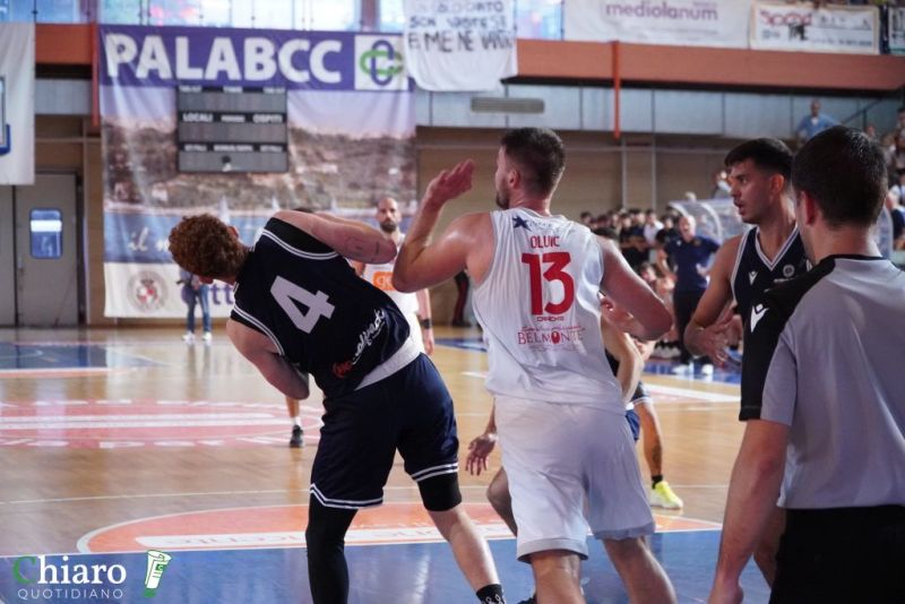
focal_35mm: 78
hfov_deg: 26.0
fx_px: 1961
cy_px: 302
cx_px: 452
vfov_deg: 17.5
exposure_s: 1/640
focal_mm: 52
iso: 5000
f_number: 4
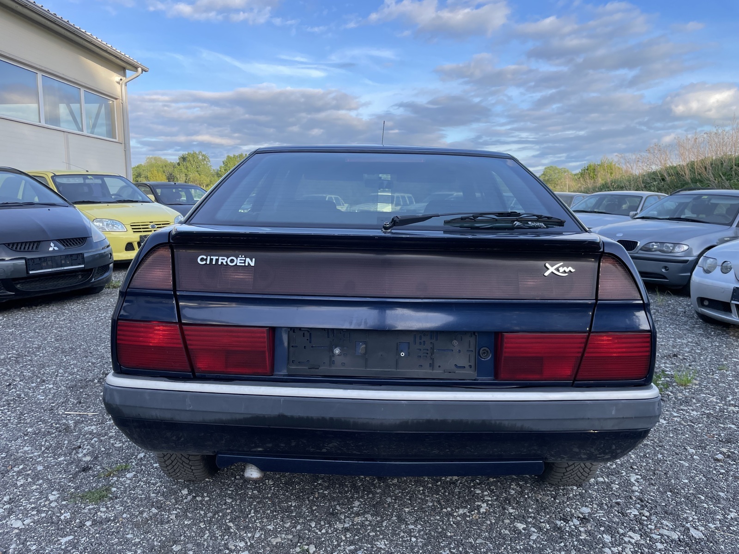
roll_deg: -0.2
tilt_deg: -7.6
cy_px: 277
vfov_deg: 53.1
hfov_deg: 67.3
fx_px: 555
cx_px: 370
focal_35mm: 26
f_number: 1.6
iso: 32
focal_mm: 4.2
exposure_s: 1/861
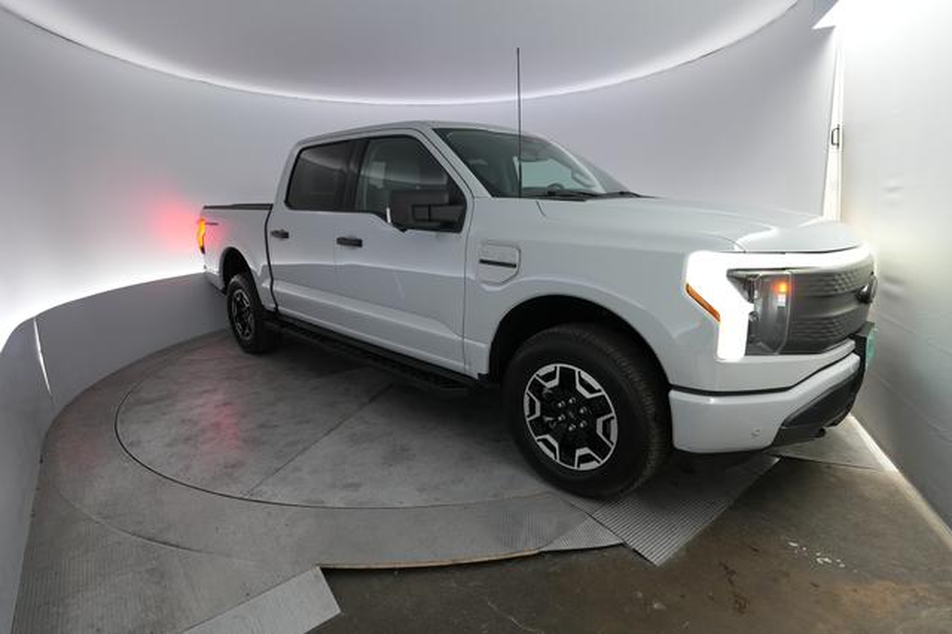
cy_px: 317
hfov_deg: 90.0
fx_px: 476
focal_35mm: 18
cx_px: 476
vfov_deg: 67.3
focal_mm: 18
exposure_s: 1/160
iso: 1600
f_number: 3.2
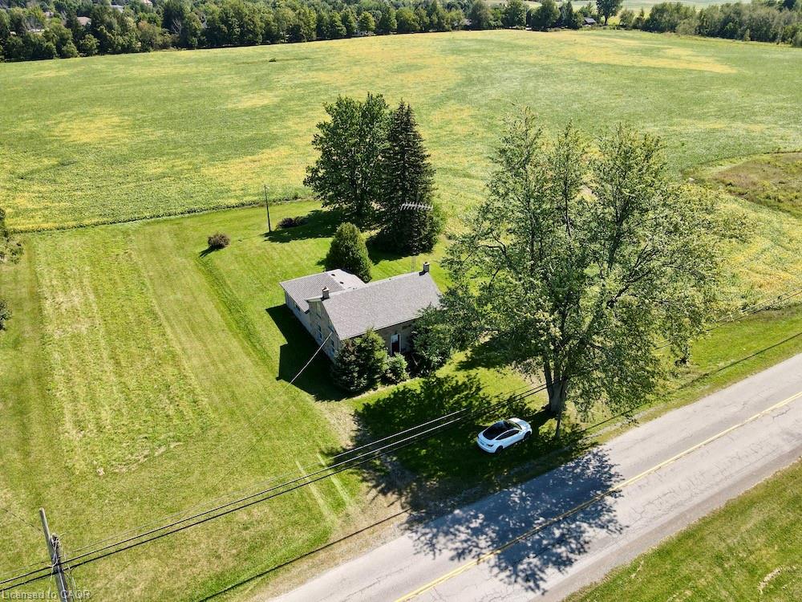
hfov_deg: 71.6
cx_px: 401
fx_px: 556
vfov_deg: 56.8
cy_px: 301
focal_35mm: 24
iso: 100
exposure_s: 1/400
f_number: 2.8
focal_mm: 4.5
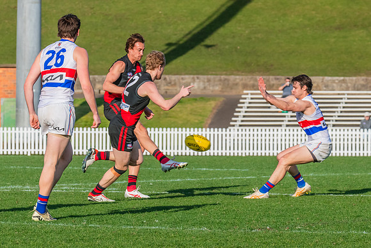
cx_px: 103
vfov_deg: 3.5
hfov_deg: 5.3
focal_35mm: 388
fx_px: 3996
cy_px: 109
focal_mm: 240
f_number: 11
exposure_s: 1/1250
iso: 800
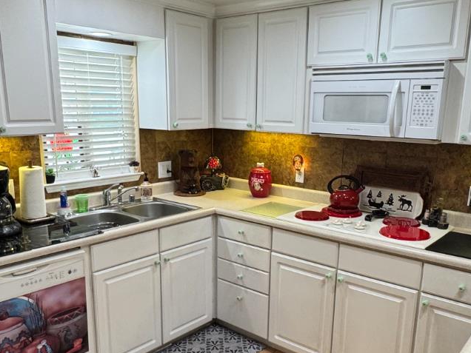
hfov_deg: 55.3
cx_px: 246
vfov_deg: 42.7
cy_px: 214
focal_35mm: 33
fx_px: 449
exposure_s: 1/120
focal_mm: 2.22
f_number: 2.2
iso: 200
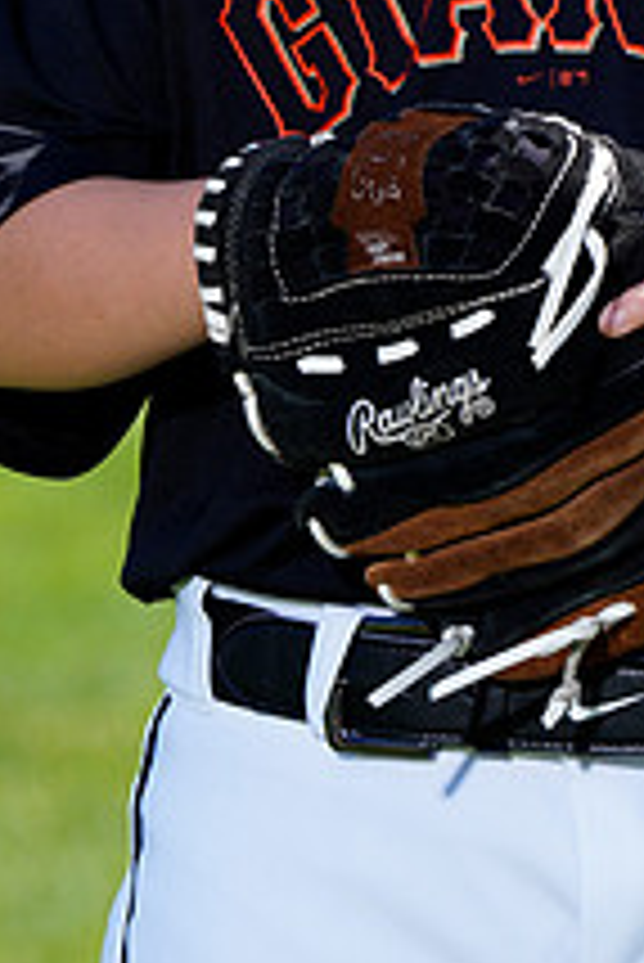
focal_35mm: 487
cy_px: -216
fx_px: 13046
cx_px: 579
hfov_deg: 2.8
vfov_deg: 4.2
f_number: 6.3
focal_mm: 180
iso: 100
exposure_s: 1/250
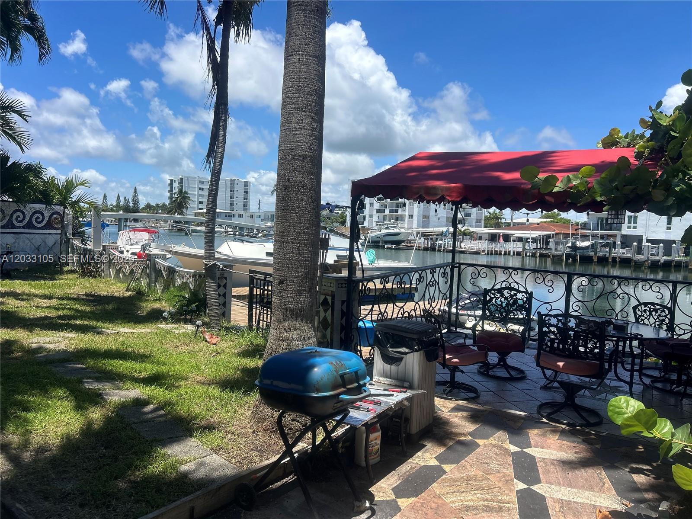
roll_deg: -1.4
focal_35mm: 26
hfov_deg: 67.3
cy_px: 260
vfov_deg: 53.1
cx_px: 346
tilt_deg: -3.9
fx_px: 520
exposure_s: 1/4444
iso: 50
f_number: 1.5
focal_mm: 5.7
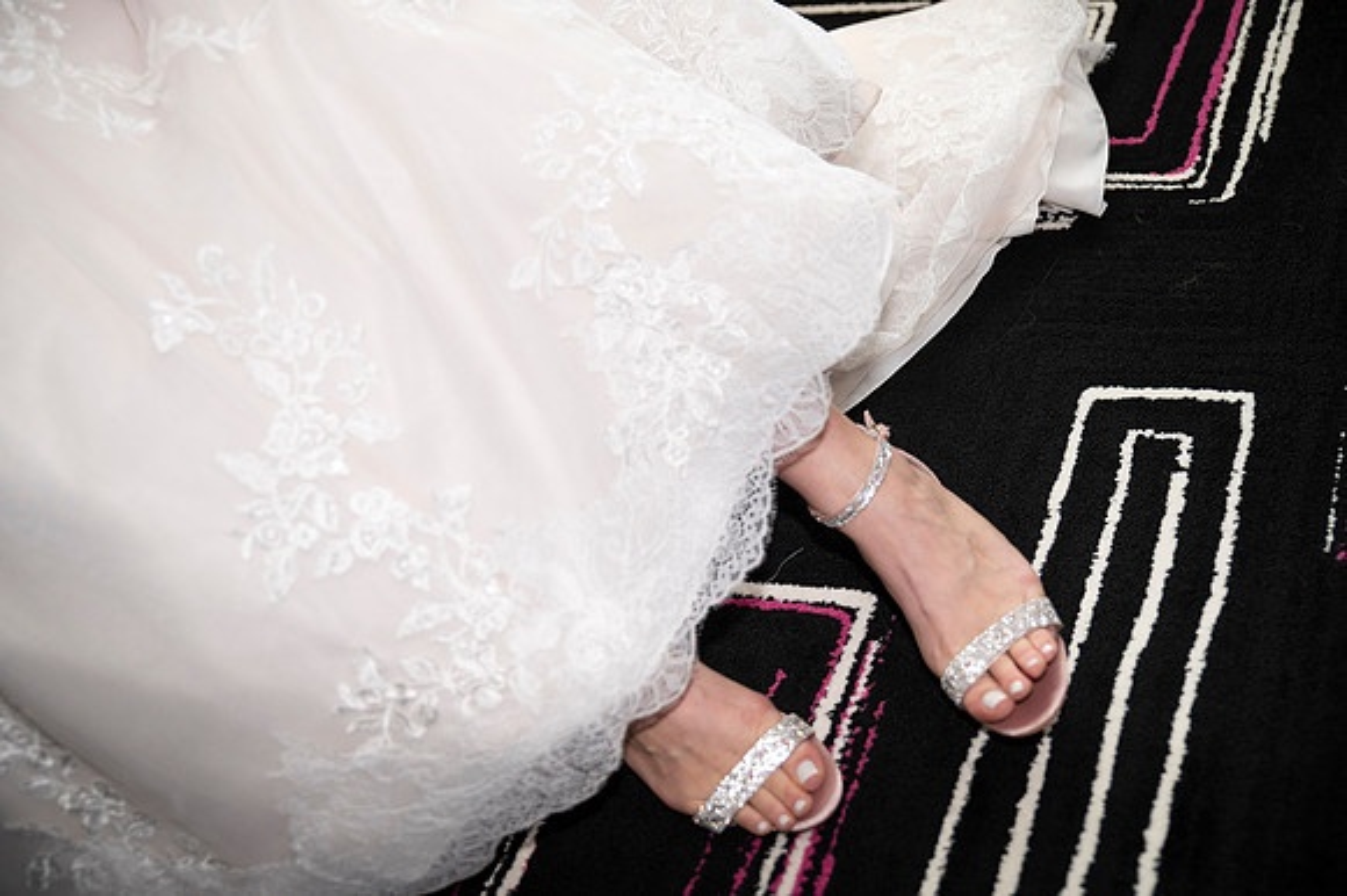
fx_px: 1795
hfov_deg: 41.1
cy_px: 448
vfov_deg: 28.0
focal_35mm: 48
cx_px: 674
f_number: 2.8
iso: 1600
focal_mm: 48
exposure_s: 1/1600
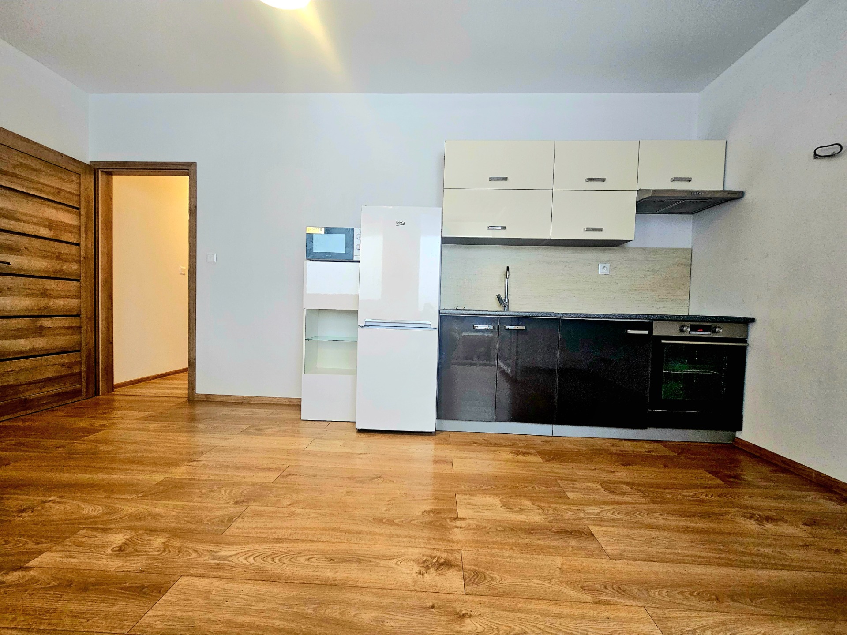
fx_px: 318
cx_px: 424
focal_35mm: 13
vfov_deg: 89.9
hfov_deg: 106.2
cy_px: 318
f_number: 2.2
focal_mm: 2.2
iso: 200
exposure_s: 1/70.9
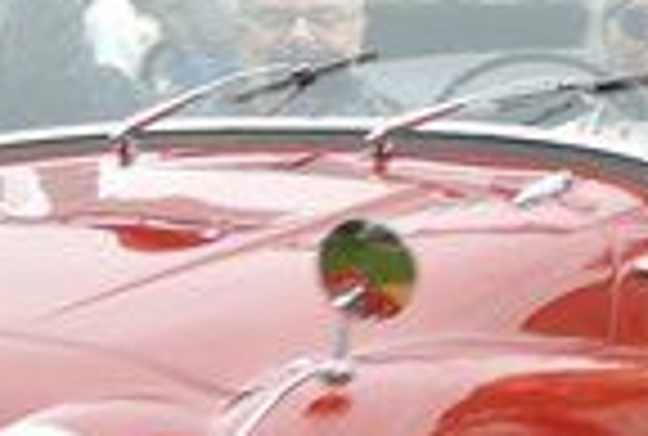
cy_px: 440
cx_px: 220
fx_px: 4189
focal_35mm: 232
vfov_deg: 5.9
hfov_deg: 8.8
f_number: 6.3
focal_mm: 21.1
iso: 100
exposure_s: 1/60
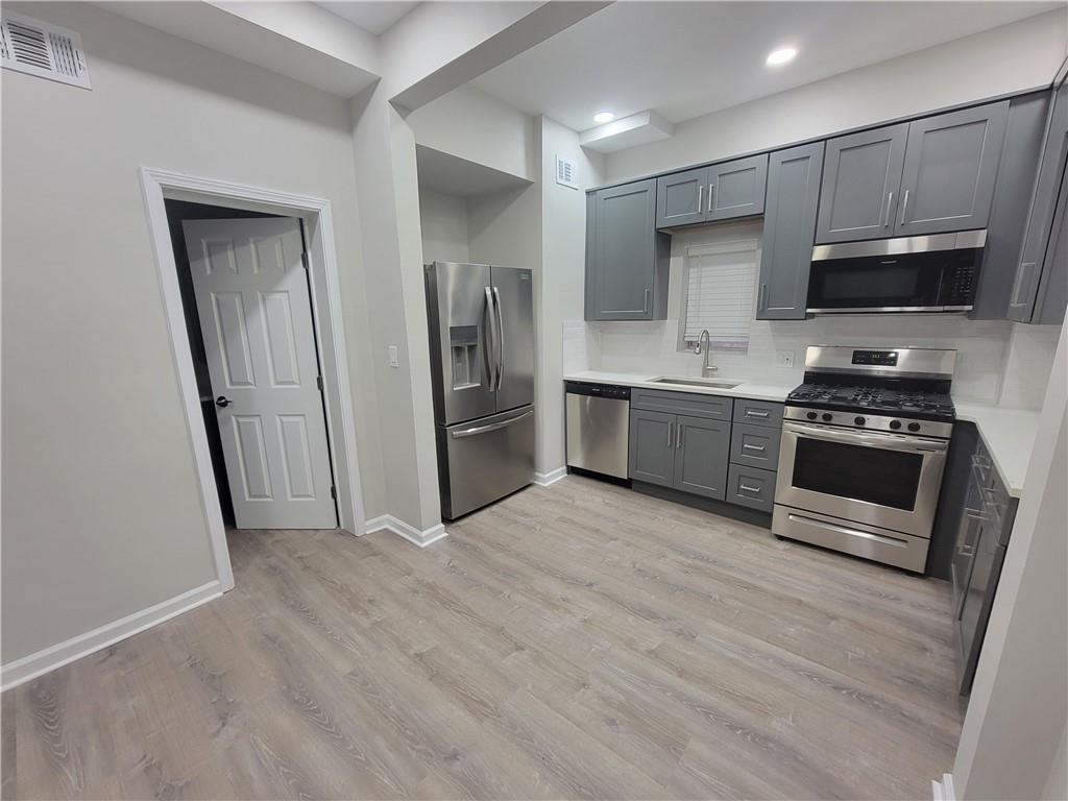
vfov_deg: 89.9
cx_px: 534
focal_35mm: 13
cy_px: 400
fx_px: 401
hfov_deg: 106.2
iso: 200
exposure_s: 1/60
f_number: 2.2
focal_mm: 2.2
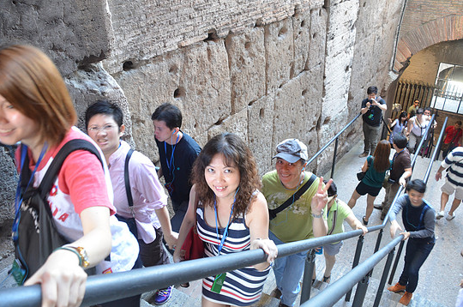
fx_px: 372
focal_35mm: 29
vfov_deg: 44.8
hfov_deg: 63.7
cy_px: 158
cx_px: 237
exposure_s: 1/40
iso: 1000
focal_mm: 18
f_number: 3.5
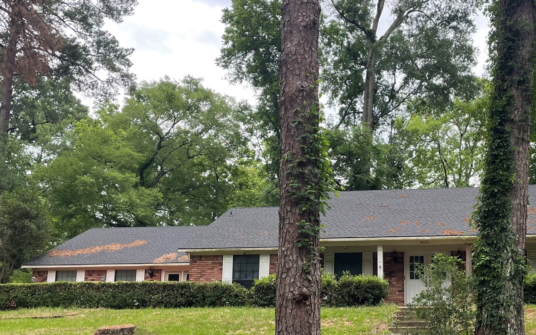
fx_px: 657
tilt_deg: +10.1
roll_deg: -0.4
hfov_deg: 43.6
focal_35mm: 45
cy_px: 234
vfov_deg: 28.3
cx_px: 364
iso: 32
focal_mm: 4.2
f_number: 1.6
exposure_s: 1/666
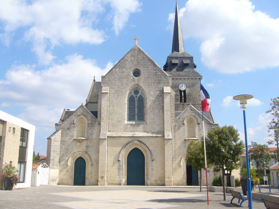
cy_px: 104
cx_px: 140
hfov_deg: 52.6
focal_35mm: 35
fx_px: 282
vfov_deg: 40.7
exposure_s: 1/250
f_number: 5.6
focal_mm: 5.8
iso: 80
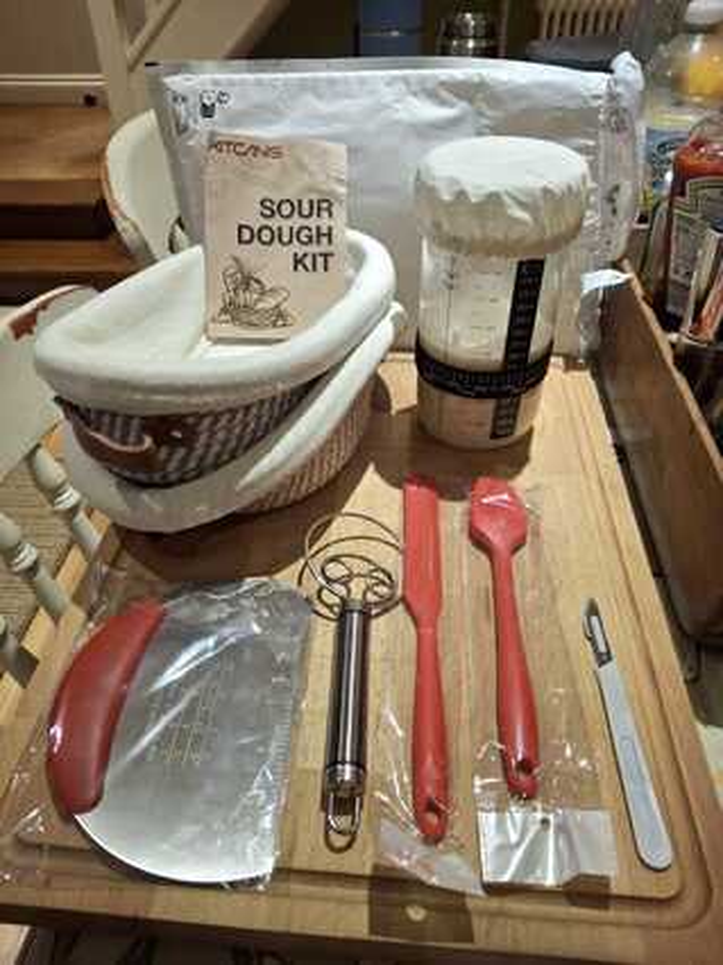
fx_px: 697
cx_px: 362
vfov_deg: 69.4
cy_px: 482
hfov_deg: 54.8
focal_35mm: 25
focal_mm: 4.69
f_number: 1.8
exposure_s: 1/50
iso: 160
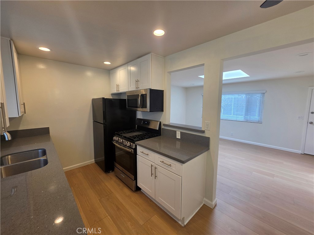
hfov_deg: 106.2
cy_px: 118
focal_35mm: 13
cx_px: 157
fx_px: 118
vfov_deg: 89.9
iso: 64
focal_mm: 2.2
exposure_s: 1/120
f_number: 1.9
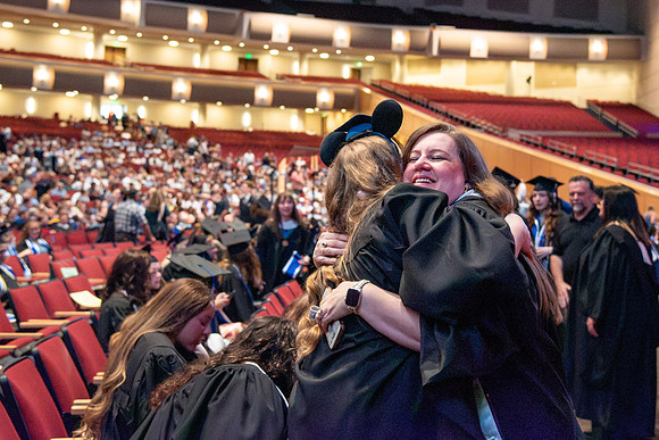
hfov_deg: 40.0
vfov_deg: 27.2
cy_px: 154
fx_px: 904
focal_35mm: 49
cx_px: 362
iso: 10000
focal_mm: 38
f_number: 4
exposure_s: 1/160
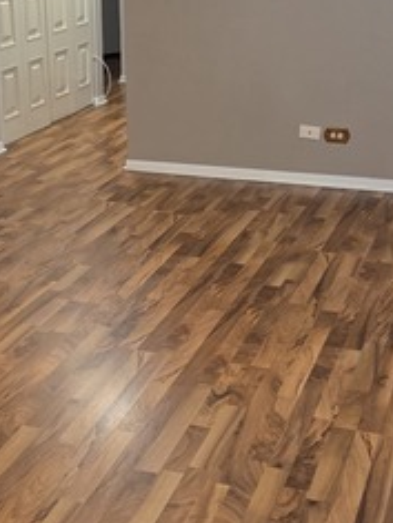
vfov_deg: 29.8
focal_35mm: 65
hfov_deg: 22.6
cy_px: 256
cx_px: 187
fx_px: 984
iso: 250
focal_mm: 5.4
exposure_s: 1/120
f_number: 1.8
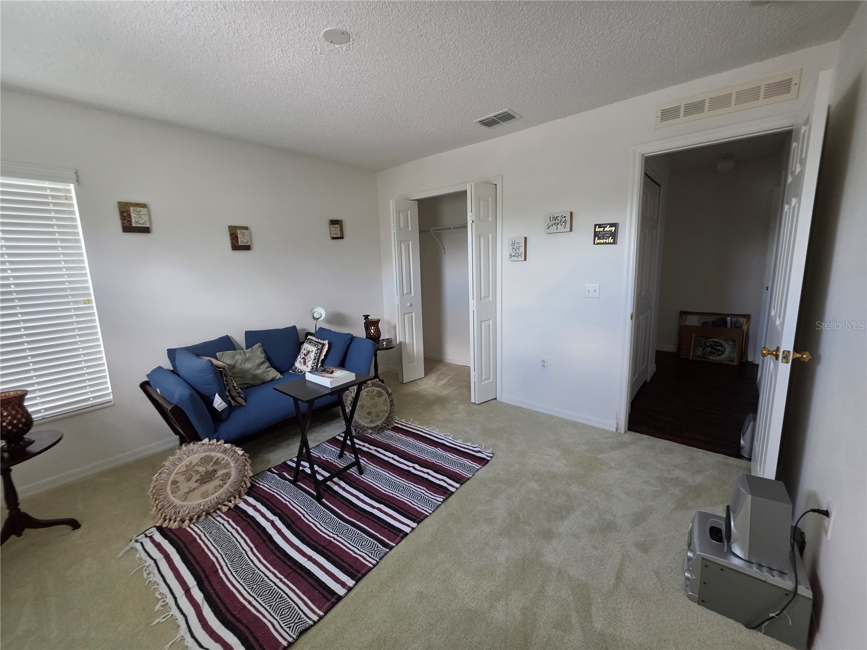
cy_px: 325
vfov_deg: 89.9
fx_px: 326
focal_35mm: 13
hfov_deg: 106.2
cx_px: 434
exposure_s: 1/60
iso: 200
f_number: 1.9
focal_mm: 2.2
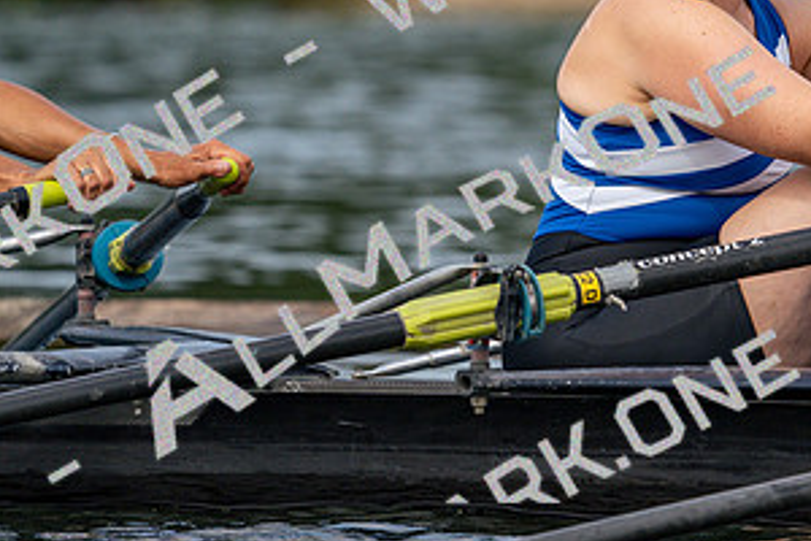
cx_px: 695
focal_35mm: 733
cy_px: 39
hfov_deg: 2.8
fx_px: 16512
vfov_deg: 1.9
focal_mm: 379
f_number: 6.3
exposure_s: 1/1600
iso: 500
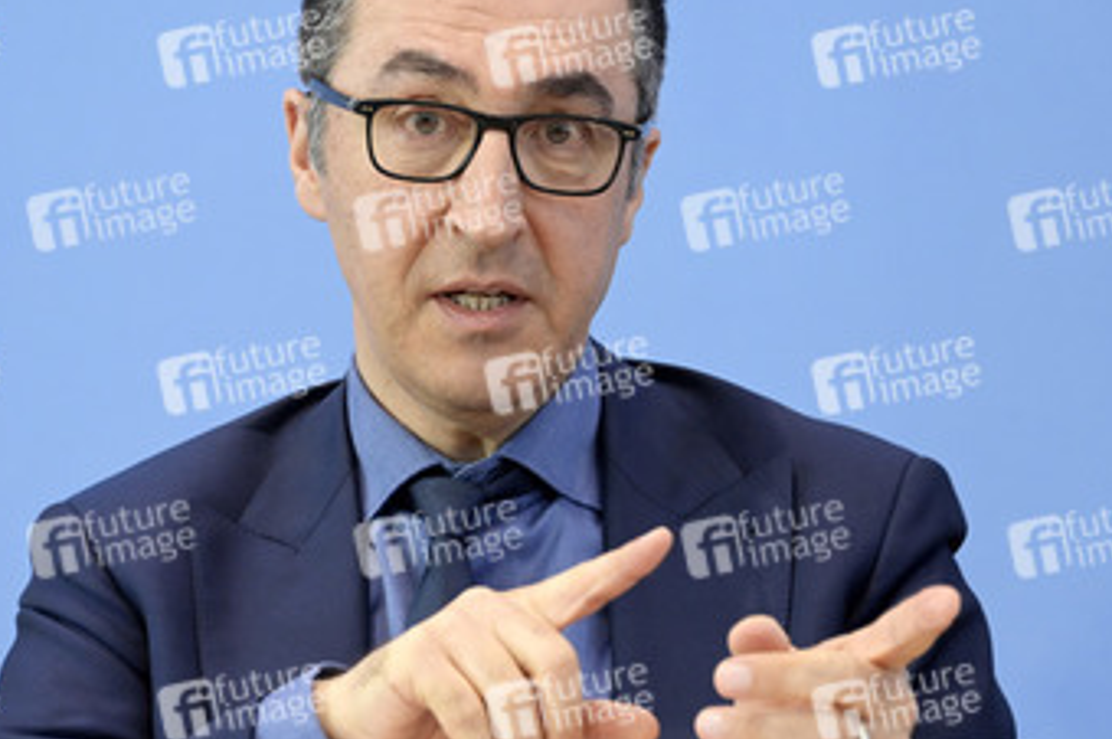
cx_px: 482
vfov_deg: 7.7
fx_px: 5524
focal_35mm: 179
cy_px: 294
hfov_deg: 11.5
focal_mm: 135
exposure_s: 1/640
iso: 3200
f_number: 5.6
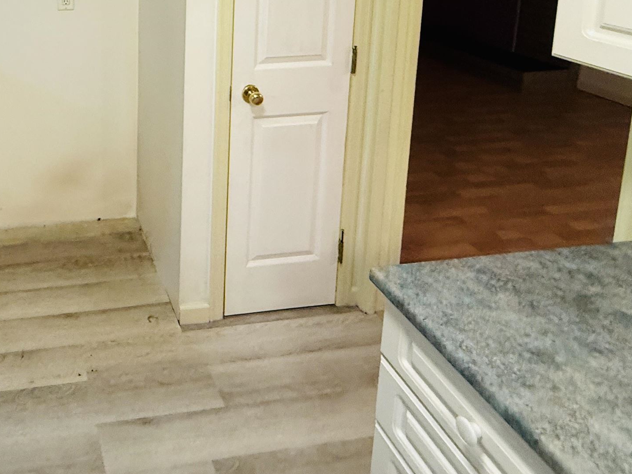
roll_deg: +3.2
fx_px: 548
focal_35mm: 30
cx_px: 66
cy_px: -25
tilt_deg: -7.9
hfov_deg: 52.8
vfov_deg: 39.7
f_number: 2.2
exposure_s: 1/120
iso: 320
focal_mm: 2.22
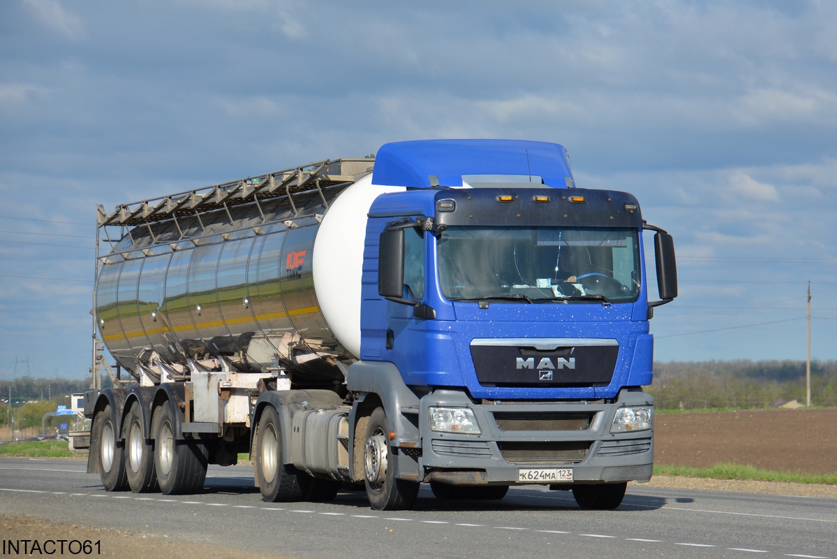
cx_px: 418
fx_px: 3663
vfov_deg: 8.7
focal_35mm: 158
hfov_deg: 13.0
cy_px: 280
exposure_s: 1/1600
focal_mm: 105
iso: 400
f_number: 6.3
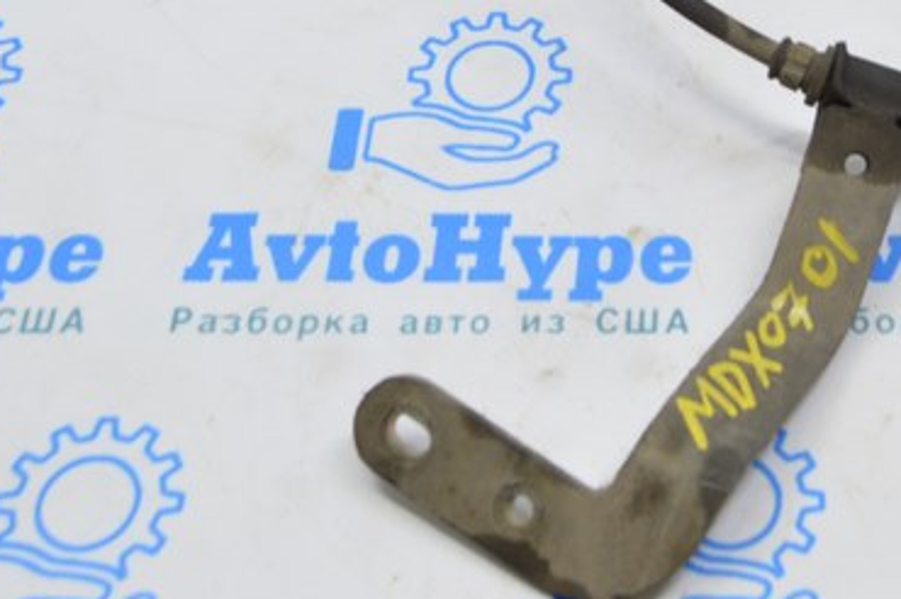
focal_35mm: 83
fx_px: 2075
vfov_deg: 15.6
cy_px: -191
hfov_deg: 23.6
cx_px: 864
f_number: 5.6
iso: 400
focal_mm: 20
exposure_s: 1/20
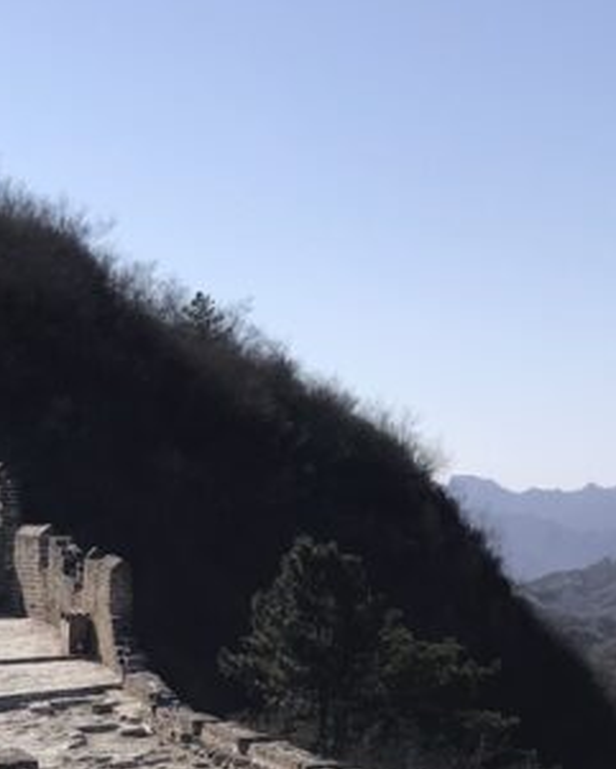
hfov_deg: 16.1
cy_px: 1035
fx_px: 2118
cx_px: -31
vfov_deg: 18.9
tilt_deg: -10.7
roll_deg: +0.4
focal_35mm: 93
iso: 20
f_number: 1.8
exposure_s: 1/3096
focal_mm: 3.99
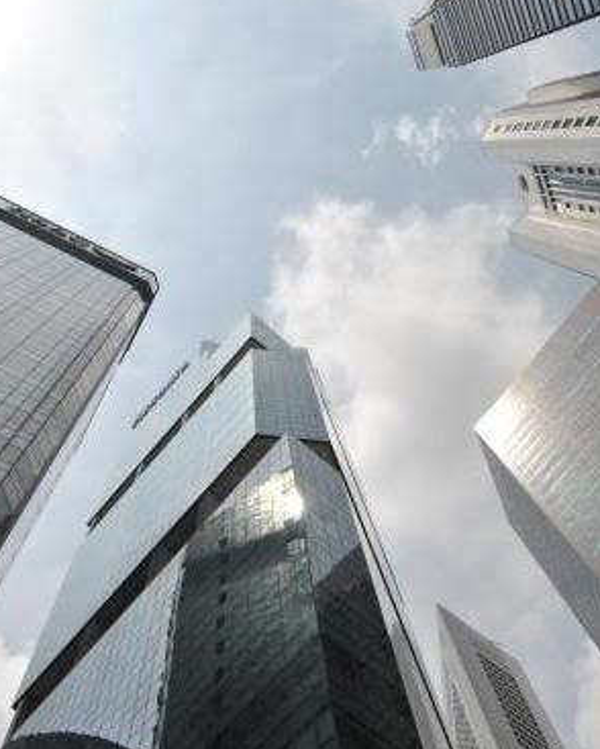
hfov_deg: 37.7
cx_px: 297
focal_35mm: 40
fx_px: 878
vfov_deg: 46.1
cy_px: 333
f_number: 13
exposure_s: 1/1600
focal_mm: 23
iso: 400
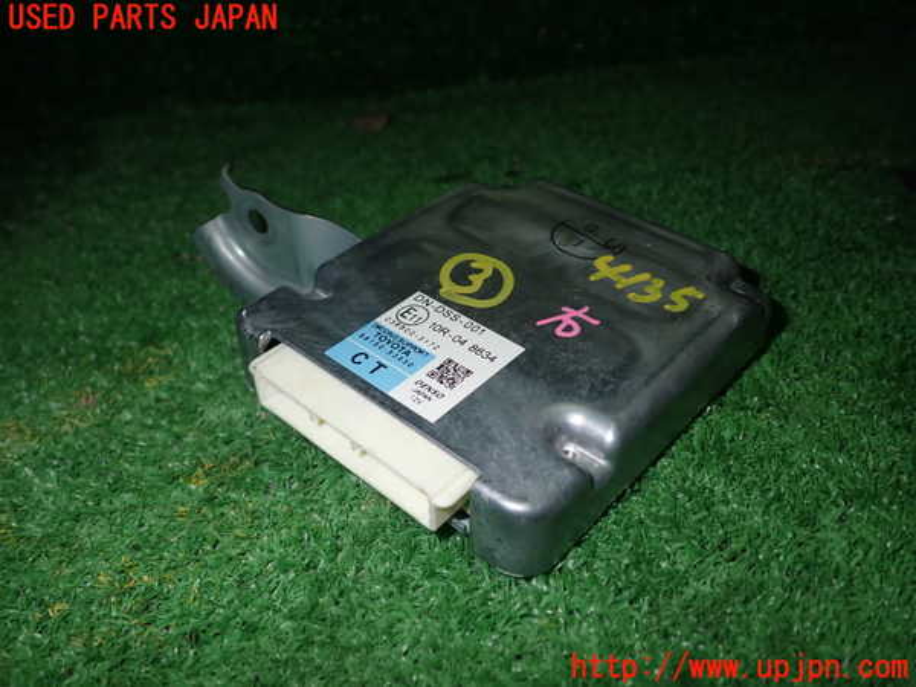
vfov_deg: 46.8
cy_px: 344
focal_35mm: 30
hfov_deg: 60.0
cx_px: 458
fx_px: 794
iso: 200
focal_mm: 5.4
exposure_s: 1/30
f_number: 6.3
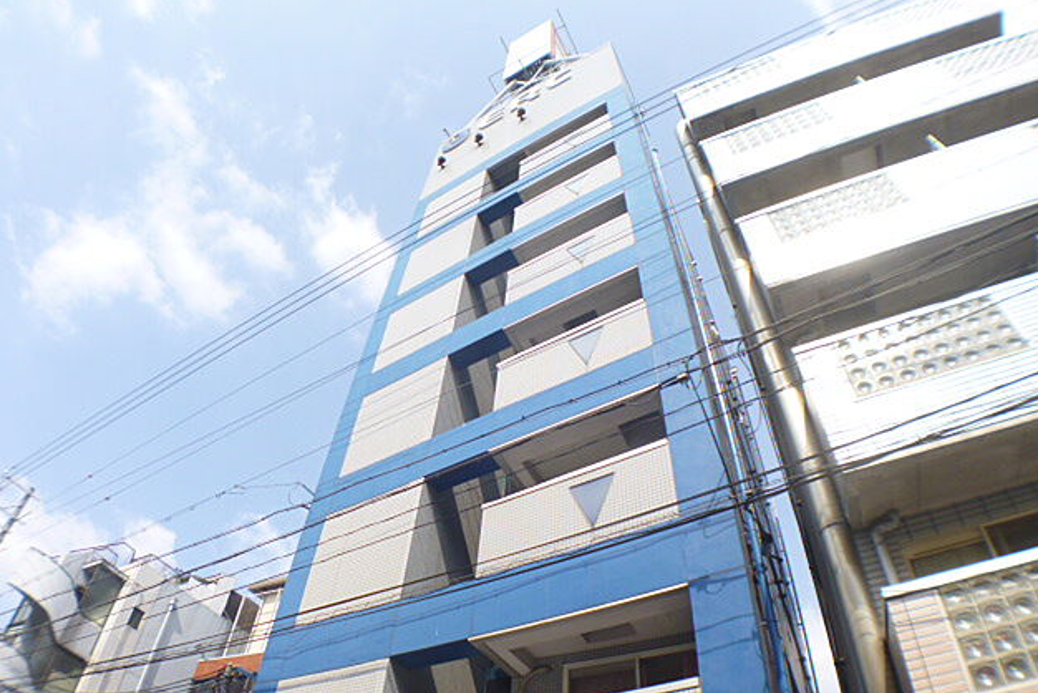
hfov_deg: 55.8
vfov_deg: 38.9
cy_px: 391
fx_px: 981
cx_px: 517
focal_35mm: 34
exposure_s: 1/640
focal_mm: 5.7
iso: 100
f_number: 2.9
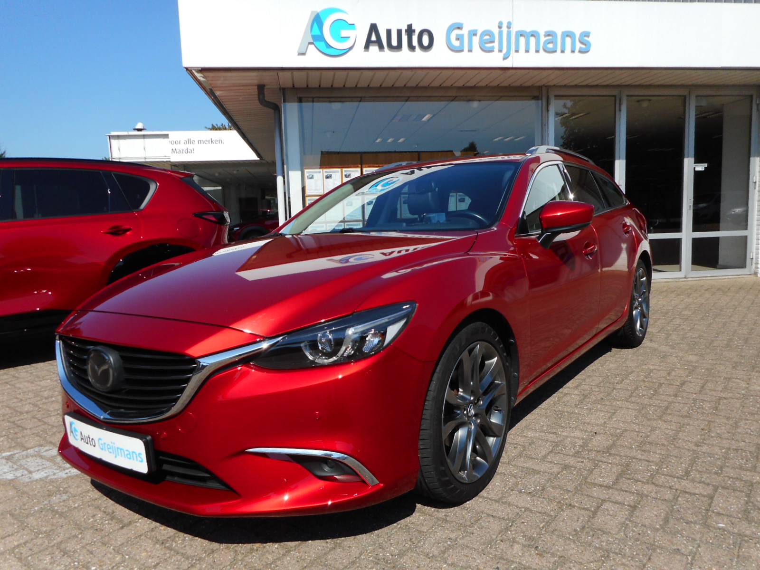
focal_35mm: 25
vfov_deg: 54.9
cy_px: 285
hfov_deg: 69.4
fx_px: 549
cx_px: 380
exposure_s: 1/800
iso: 80
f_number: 3.7
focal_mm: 4.5
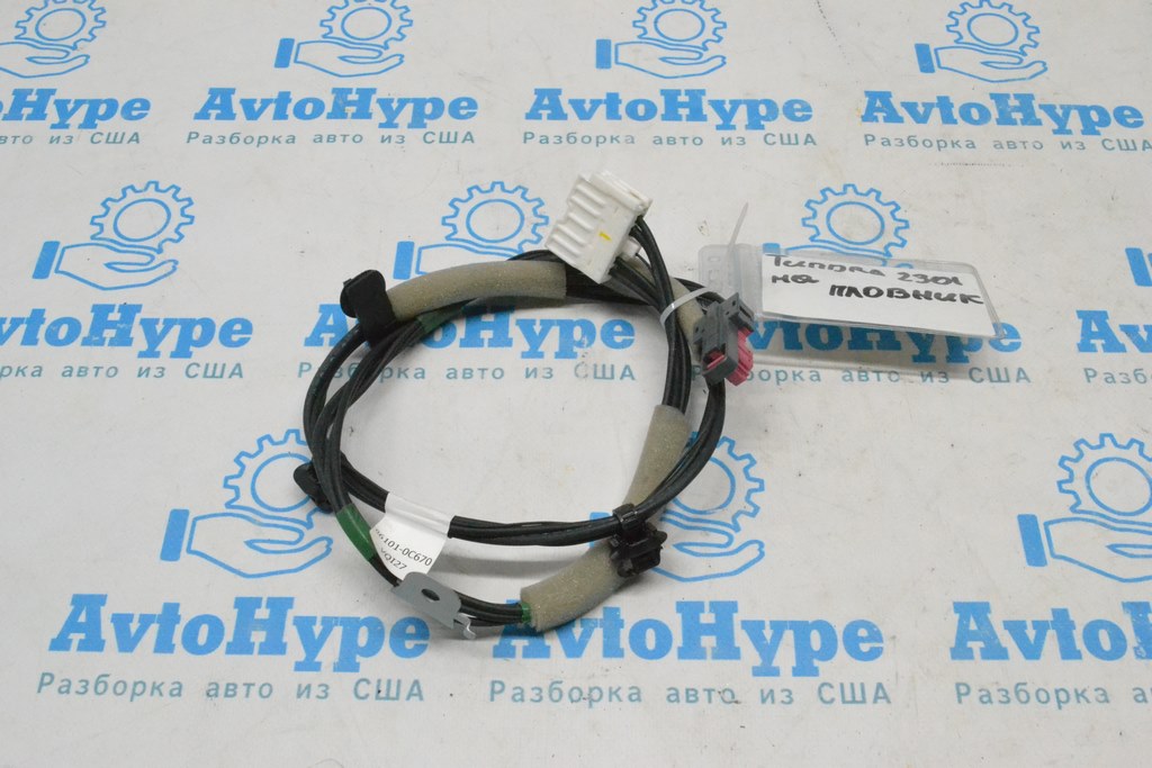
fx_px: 1152
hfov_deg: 53.1
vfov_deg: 36.9
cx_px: 576
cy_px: 384
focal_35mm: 36
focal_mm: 24
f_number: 13
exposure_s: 1/160
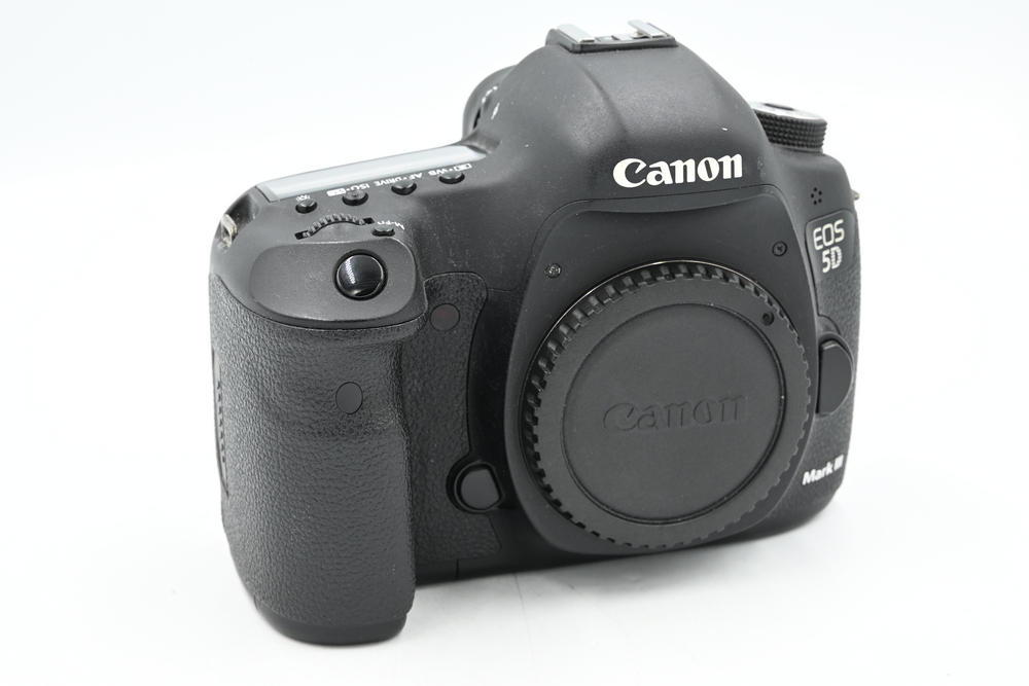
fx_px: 1944
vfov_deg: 20.0
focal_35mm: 68
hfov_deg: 29.7
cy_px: 343
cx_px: 514
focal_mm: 68
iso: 200
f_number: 14
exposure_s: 1/15
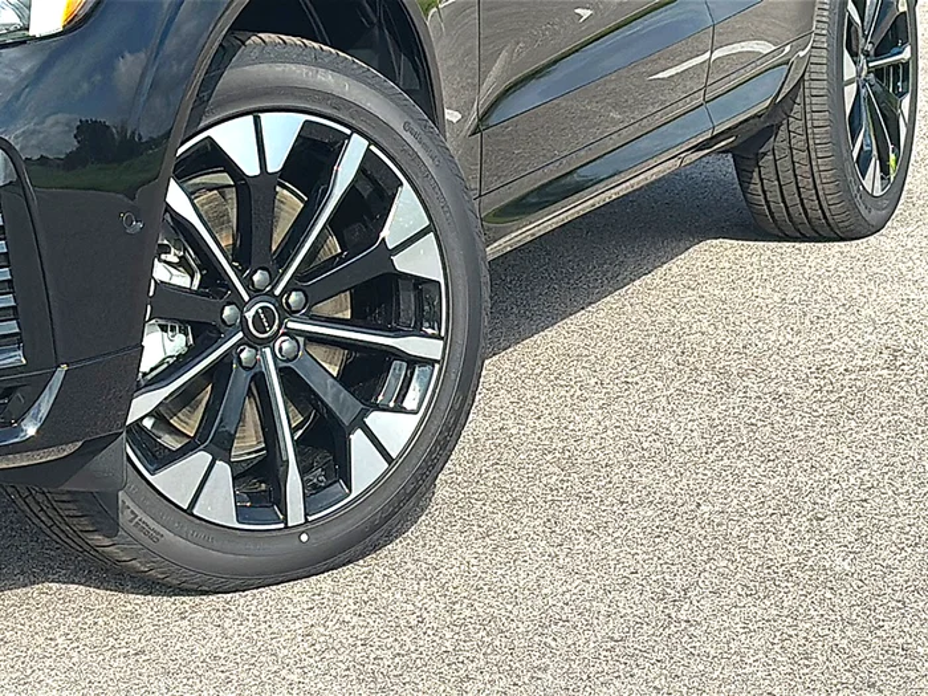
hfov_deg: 19.6
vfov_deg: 14.8
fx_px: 2681
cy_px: 348
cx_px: 464
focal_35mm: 100
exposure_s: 1/4405
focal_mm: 6.86
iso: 100
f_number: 1.78
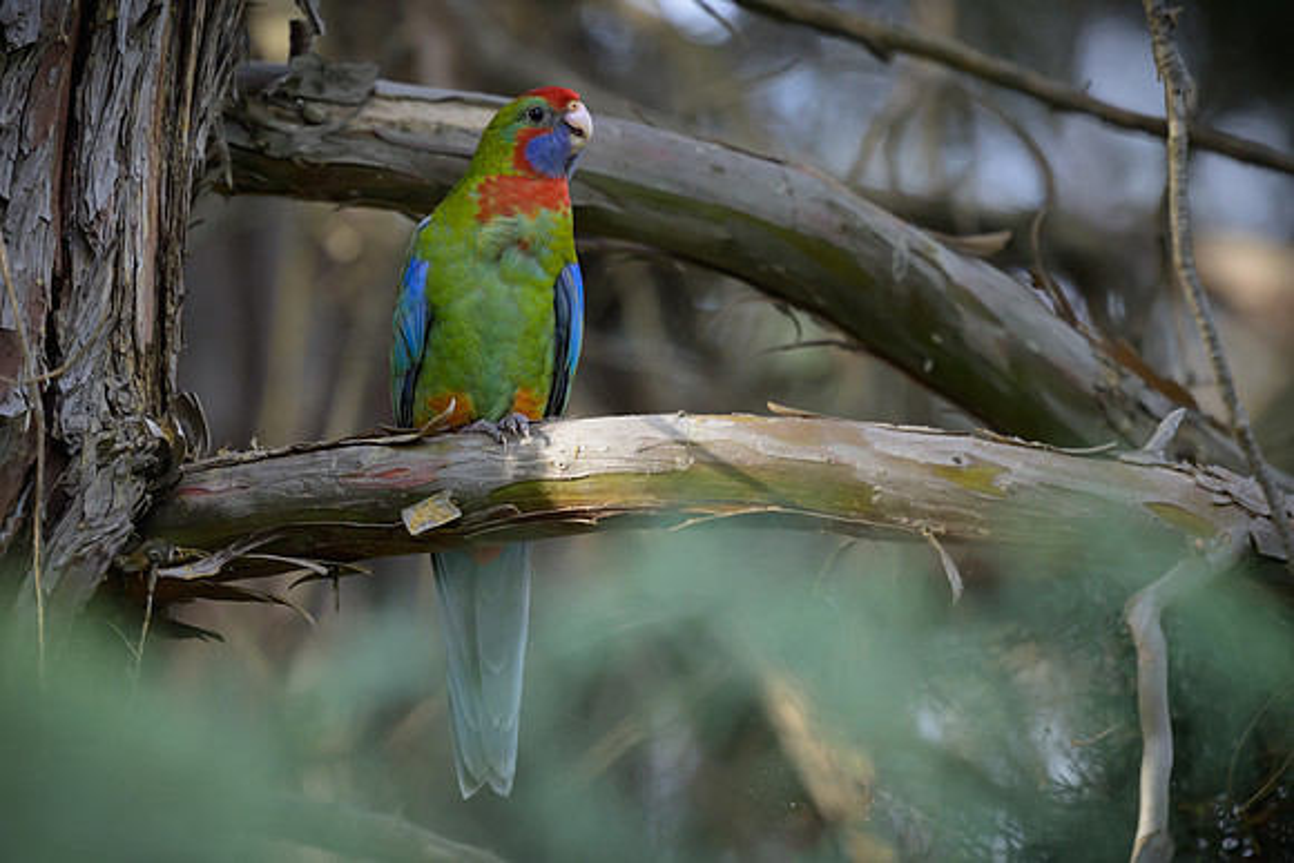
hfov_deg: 2.1
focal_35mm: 969
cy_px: 458
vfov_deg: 1.4
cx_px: 548
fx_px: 34843
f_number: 4
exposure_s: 1/500
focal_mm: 560
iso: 1400
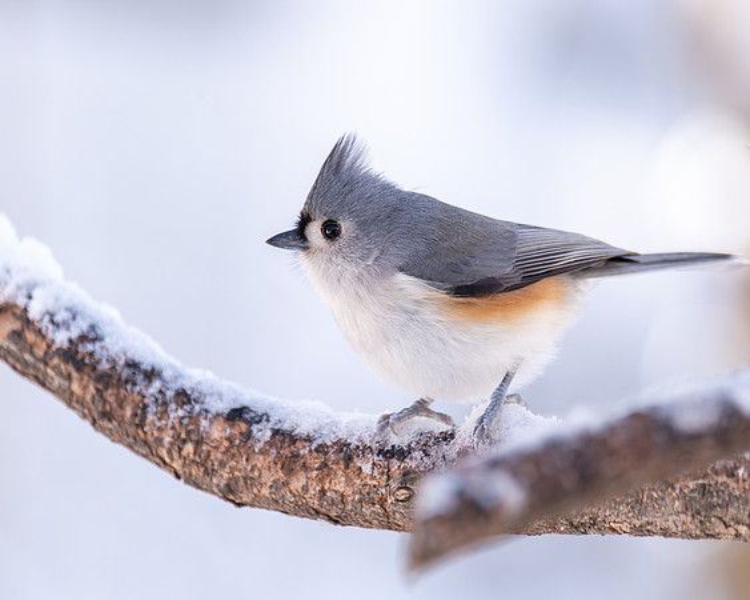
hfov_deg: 2.6
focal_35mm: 759
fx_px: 16842
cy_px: 314
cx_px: 432
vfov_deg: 2.0
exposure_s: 1/200
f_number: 6.3
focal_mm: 600
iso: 400
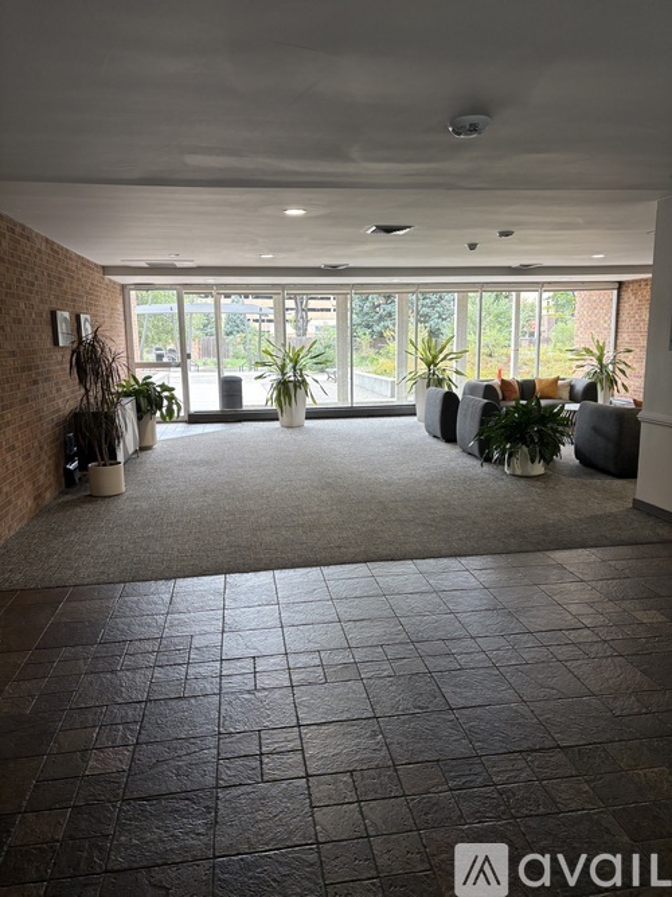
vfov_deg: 67.3
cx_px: 336
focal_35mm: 26
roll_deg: +3.3
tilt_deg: -6.4
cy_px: 448
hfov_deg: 53.0
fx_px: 673
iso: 100
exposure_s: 1/120
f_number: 1.6
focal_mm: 5.96
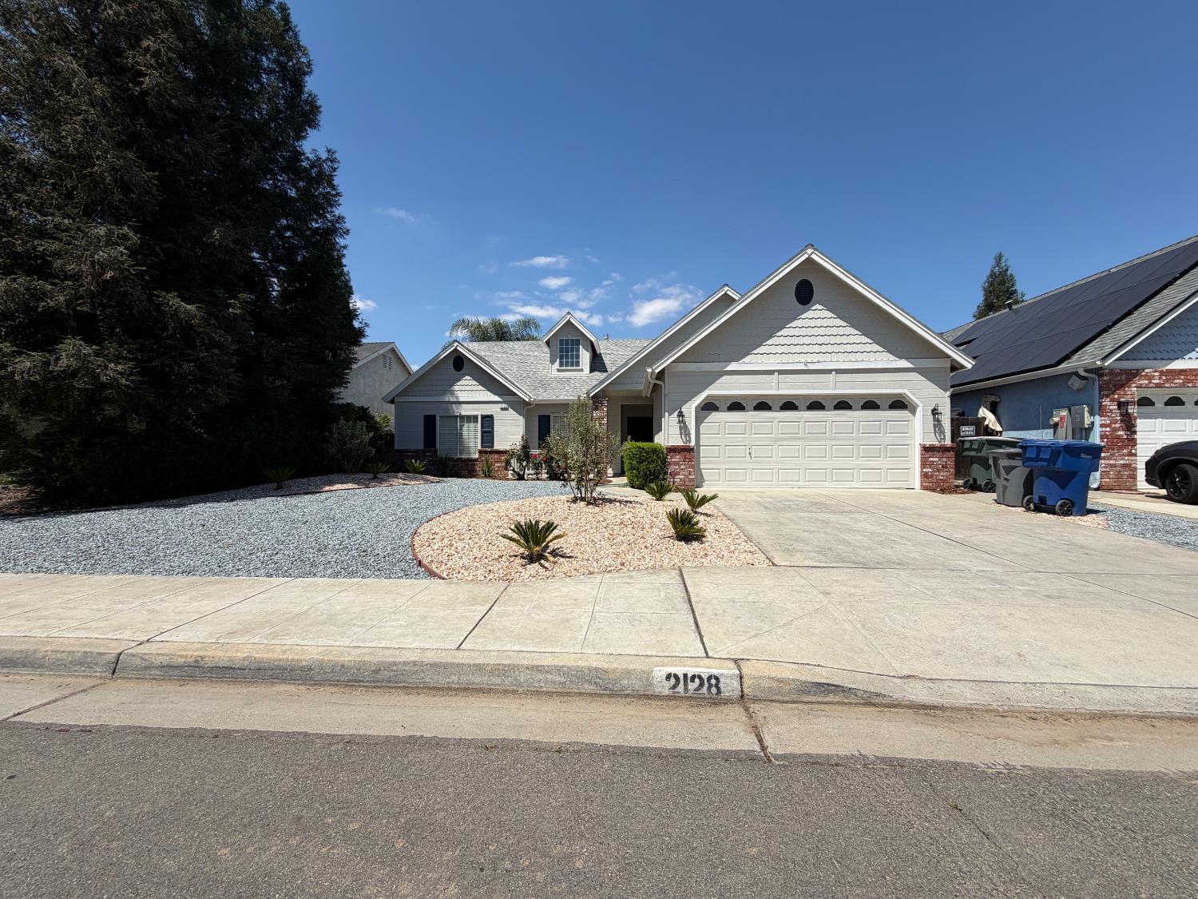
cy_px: 450
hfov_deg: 102.1
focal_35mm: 14
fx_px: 485
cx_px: 599
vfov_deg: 85.7
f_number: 2.2
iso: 20
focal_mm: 2.22
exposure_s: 1/1167
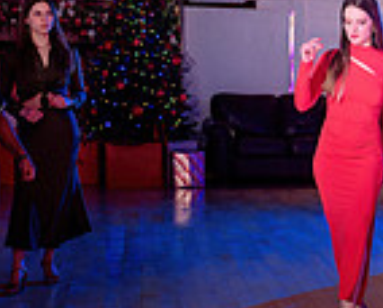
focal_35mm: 107
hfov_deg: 16.8
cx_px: 512
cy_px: 150
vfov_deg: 14.4
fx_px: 1215
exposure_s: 1/160
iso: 500
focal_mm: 28
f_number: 2.8
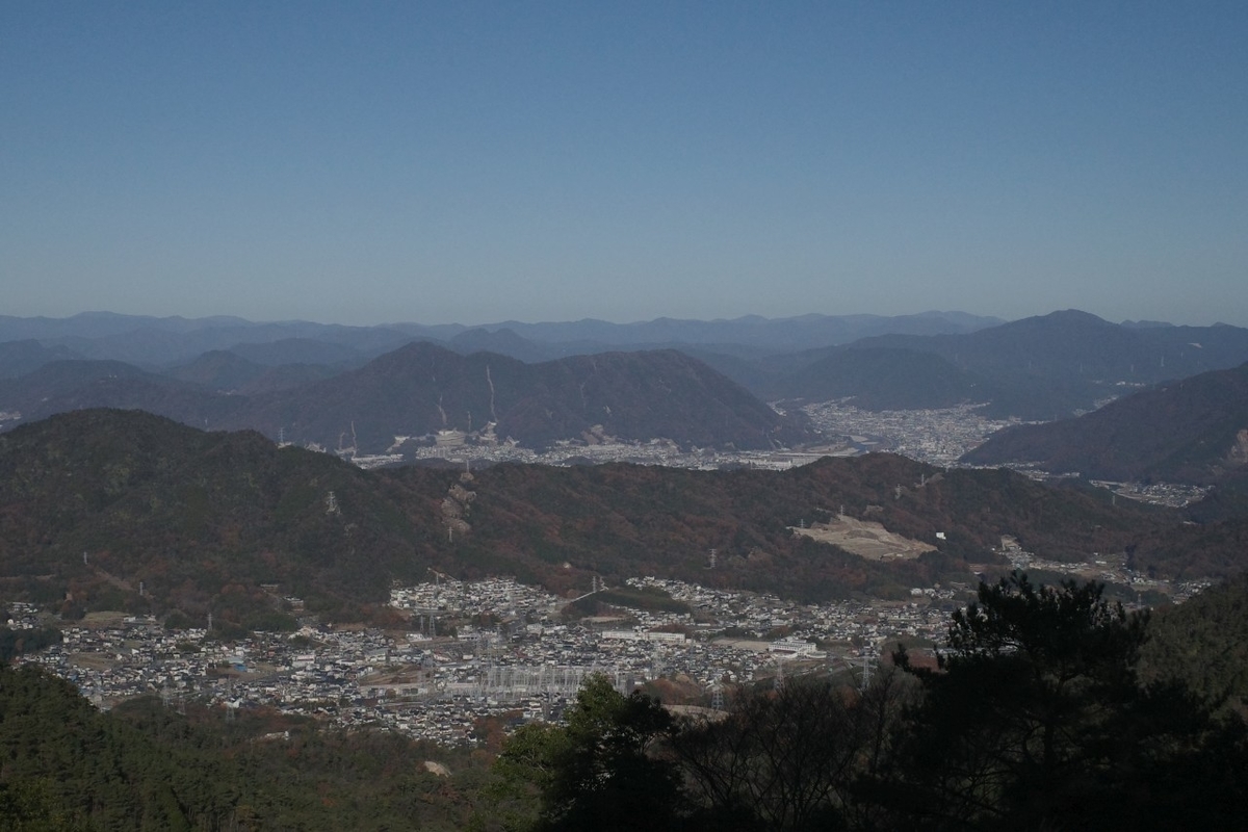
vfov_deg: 27.0
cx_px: 624
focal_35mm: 50
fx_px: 1733
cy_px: 416
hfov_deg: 39.6
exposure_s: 1/2500
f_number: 5.6
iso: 640
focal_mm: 18.3
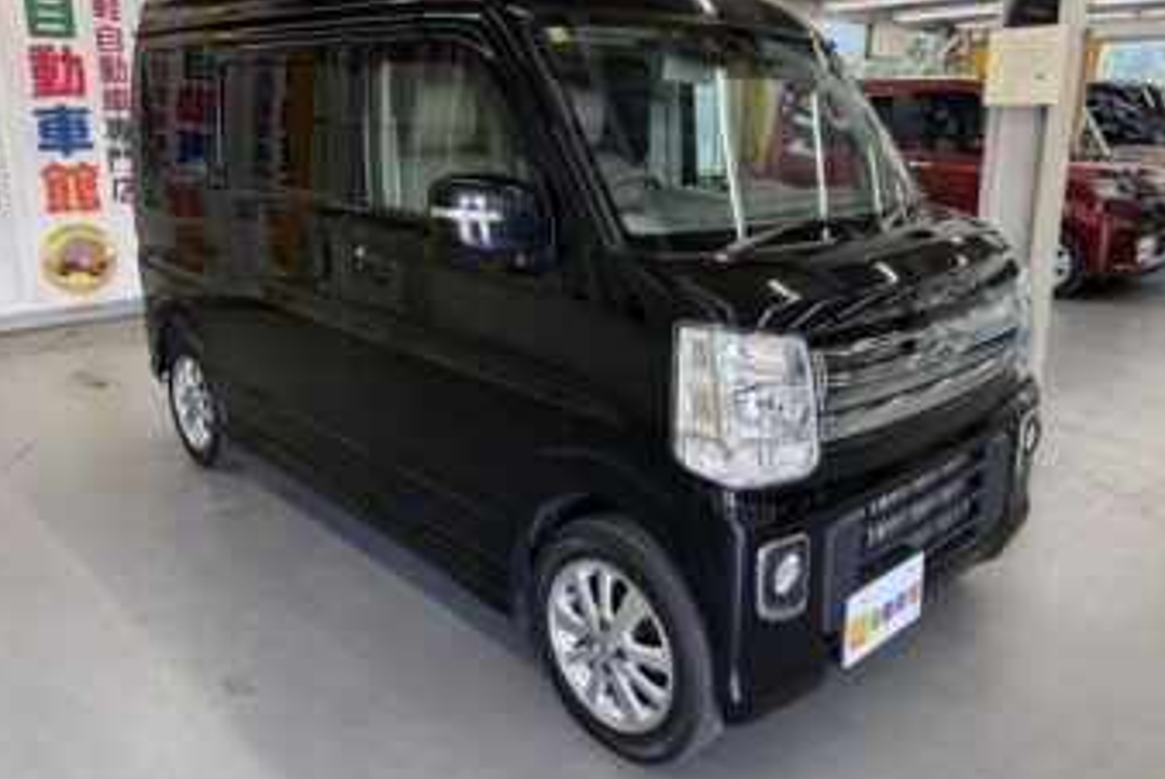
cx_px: 586
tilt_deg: -11.8
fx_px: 907
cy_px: 340
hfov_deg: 65.4
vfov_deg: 46.4
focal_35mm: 28
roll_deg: +0.4
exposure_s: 1/100
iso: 125
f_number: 1.6
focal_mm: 5.96
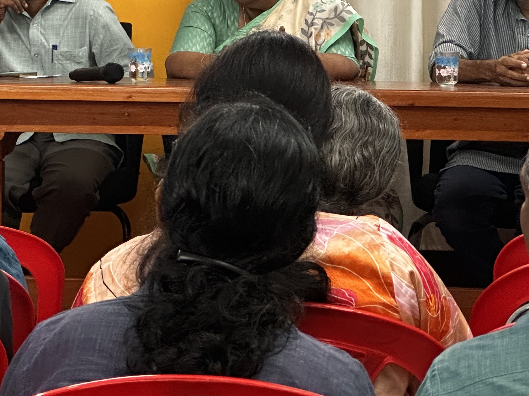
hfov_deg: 10.6
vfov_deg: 8.0
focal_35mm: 184
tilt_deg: -0.6
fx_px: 2812
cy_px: 54
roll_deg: +0.0
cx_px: -34
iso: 400
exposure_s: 1/50
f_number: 2.8
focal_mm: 9
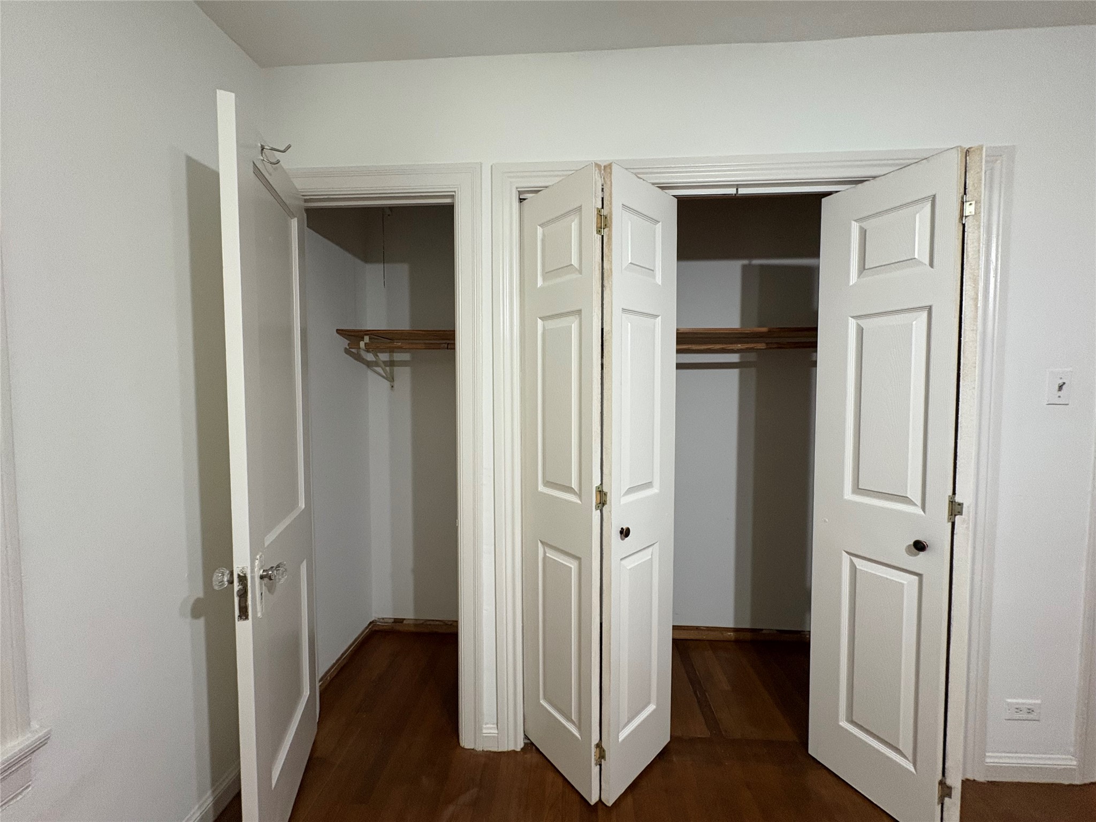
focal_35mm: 14
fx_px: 443
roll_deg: -0.1
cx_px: 548
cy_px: 411
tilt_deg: -4.9
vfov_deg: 85.7
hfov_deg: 102.1
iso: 400
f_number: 2.2
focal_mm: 2.22
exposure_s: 1/60
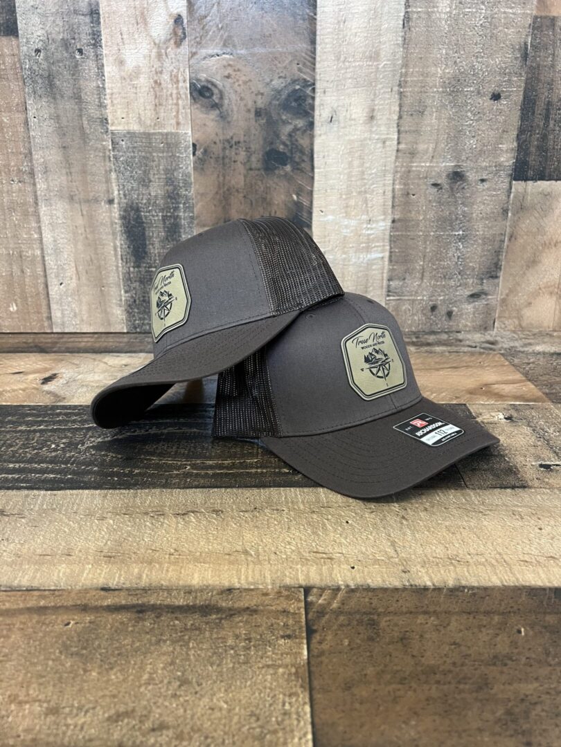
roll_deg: -1.1
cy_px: 374
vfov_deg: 67.3
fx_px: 562
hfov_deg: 53.1
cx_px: 280
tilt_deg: -22.3
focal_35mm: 26
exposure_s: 1/59
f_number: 1.5
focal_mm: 5.7
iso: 160
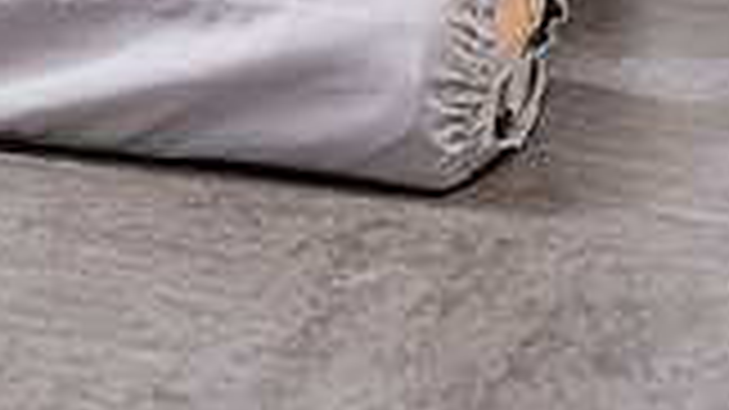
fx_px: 2860
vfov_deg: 7.7
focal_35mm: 148
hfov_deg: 14.4
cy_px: -514
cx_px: 144
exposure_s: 1/125
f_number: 4
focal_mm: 51
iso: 1250
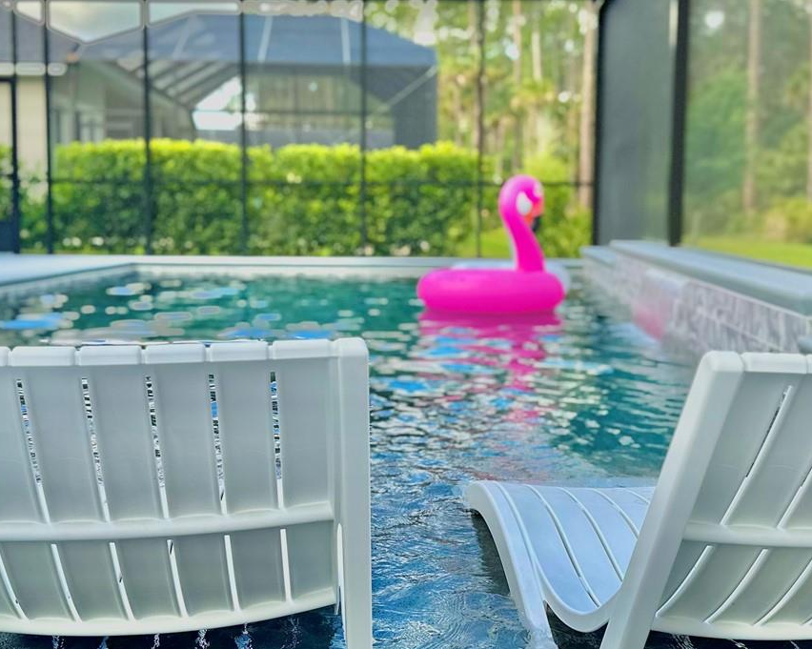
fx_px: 1057
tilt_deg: -3.7
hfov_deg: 42.0
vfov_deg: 34.1
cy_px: 281
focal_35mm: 44
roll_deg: +0.4
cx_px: 433
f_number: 1.78
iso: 80
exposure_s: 1/857
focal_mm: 6.86
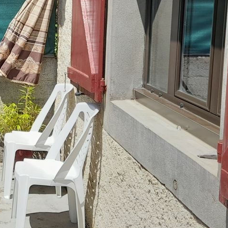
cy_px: 78
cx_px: -82
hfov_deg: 20.9
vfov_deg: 23.3
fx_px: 551
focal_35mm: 74
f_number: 2
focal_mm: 4.6
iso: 20
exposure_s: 1/340
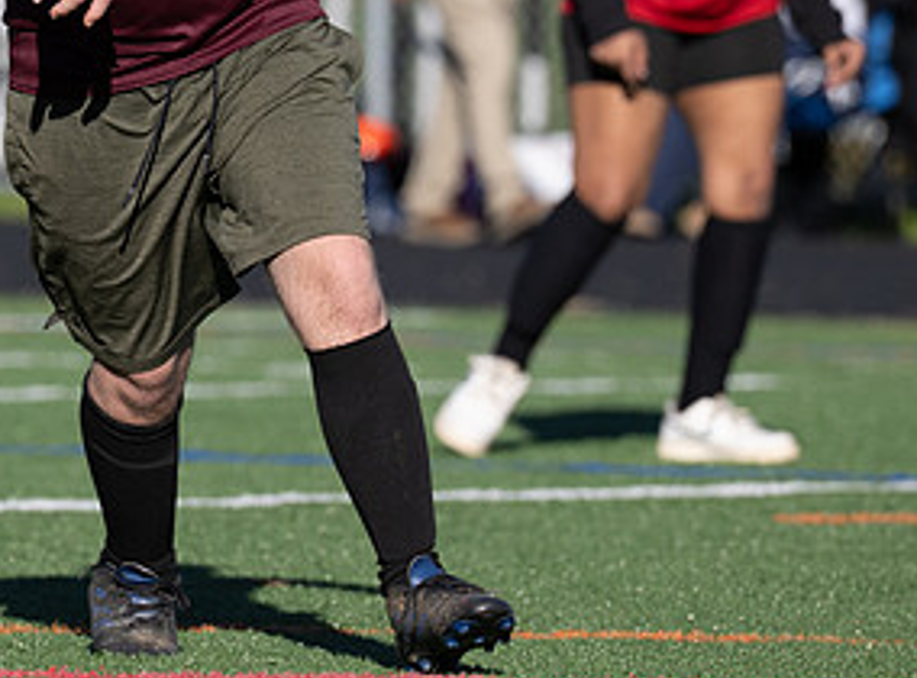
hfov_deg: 3.3
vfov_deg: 2.5
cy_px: 164
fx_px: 15682
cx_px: -207
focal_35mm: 595
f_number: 4.5
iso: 180
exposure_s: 1/1600
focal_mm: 200
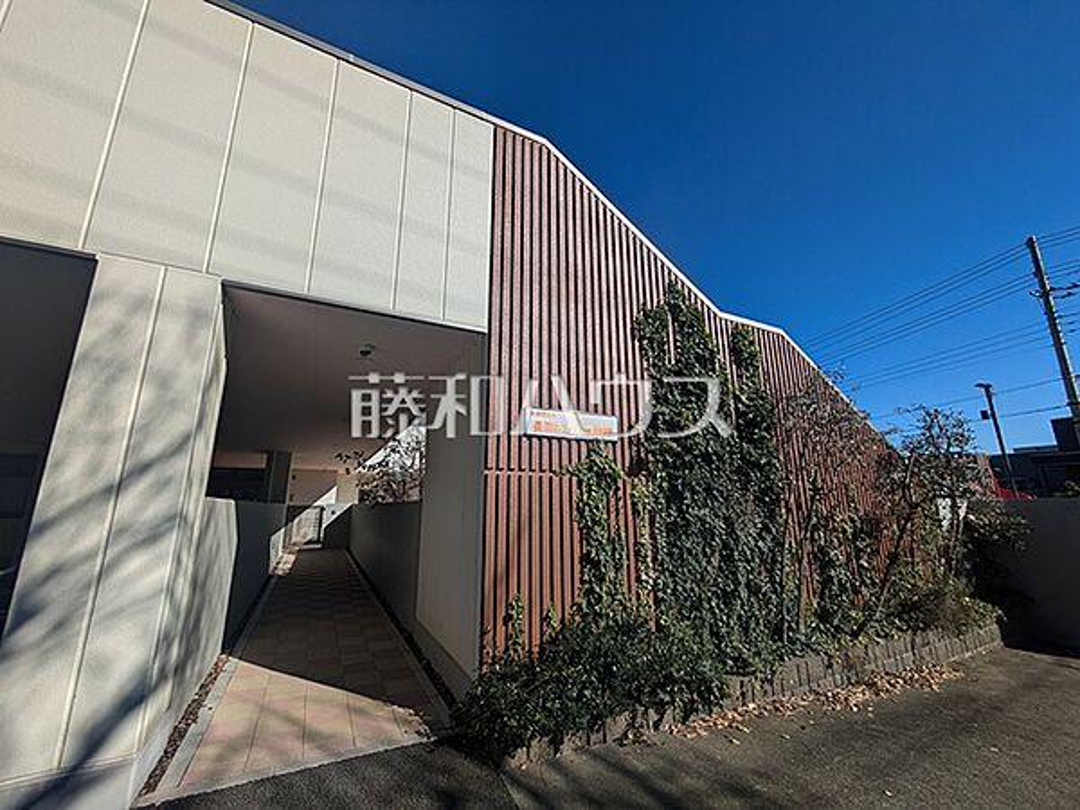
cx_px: 540
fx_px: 437
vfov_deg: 85.7
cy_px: 405
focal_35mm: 14
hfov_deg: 102.1
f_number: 2.2
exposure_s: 1/5650
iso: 42
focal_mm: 1.83
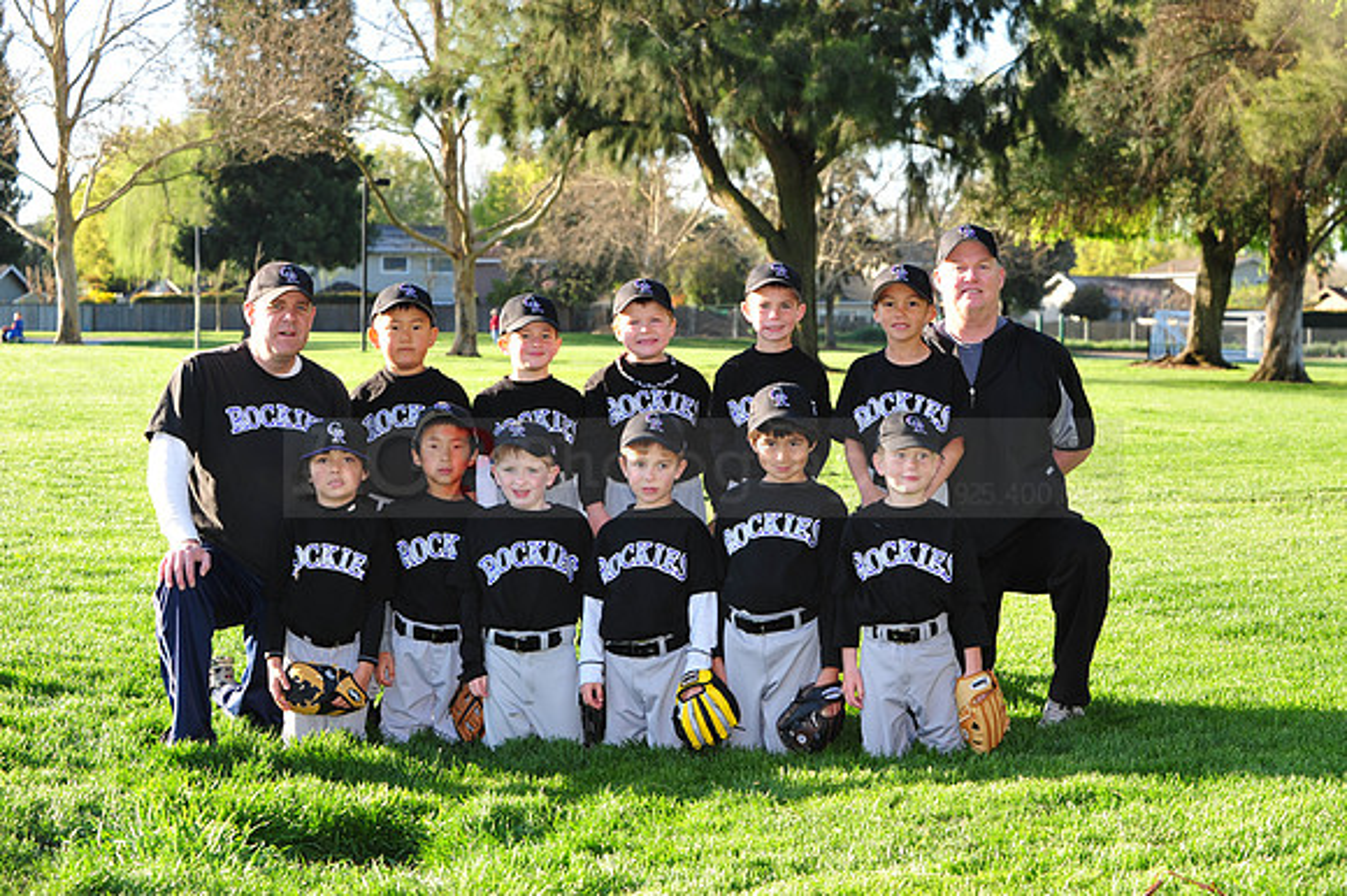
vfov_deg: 17.0
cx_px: 674
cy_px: 448
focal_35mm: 80
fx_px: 2992
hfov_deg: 25.4
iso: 200
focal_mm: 80
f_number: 7.1
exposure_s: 1/125
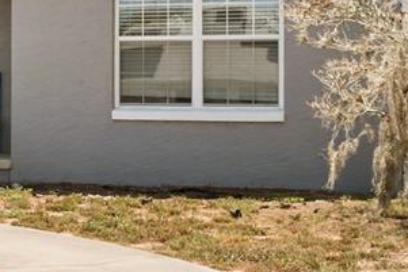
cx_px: -145
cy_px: 84
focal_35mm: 119
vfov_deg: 11.5
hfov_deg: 16.2
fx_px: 1349
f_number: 22
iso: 250
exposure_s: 1/30
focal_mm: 35
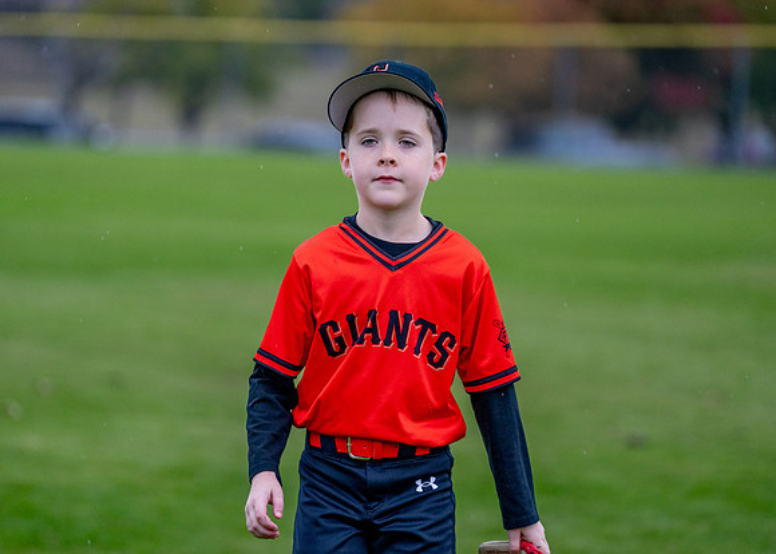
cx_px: 356
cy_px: 284
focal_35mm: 172
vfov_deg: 8.3
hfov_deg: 11.7
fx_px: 3800
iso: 1250
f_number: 2.8
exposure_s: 1/1250
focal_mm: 148
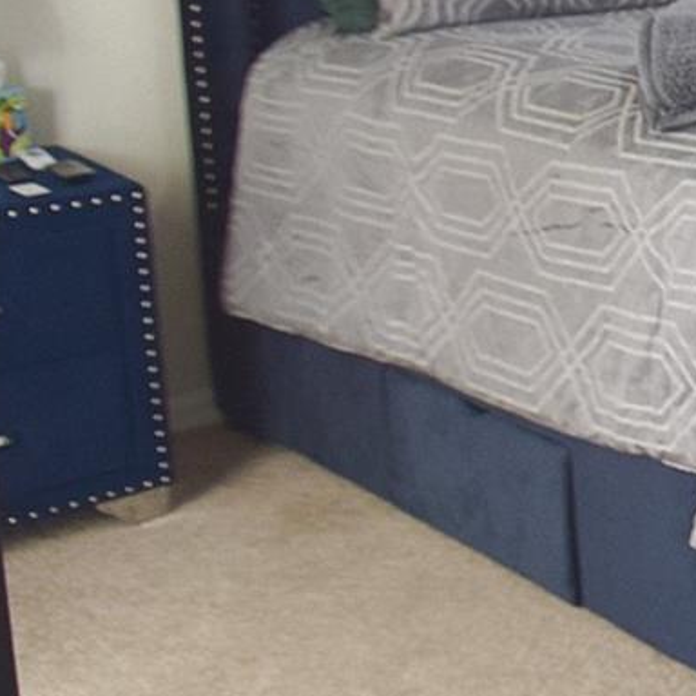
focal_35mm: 78
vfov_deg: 20.8
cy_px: -111
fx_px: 1777
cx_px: 1459
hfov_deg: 16.1
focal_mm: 11.5
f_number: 4
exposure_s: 1/60
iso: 800
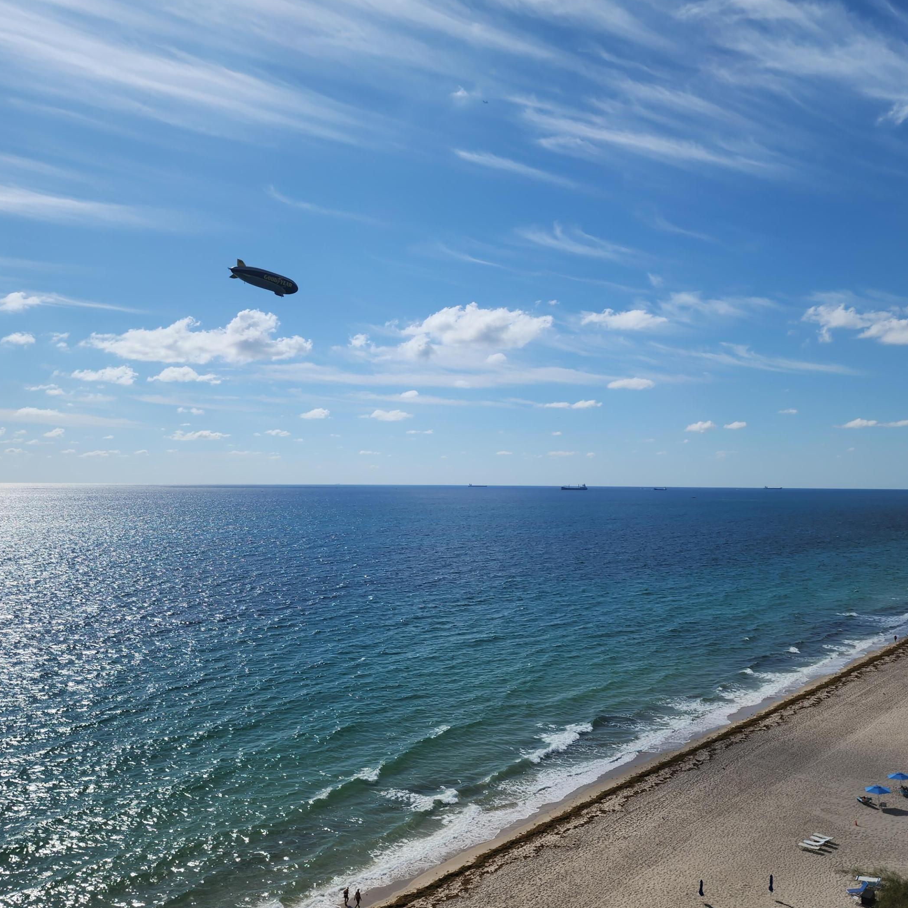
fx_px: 831
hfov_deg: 57.3
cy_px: 458
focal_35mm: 28
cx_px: 441
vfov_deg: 57.3
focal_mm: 6.4
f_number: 1.8
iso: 12
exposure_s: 1/3059
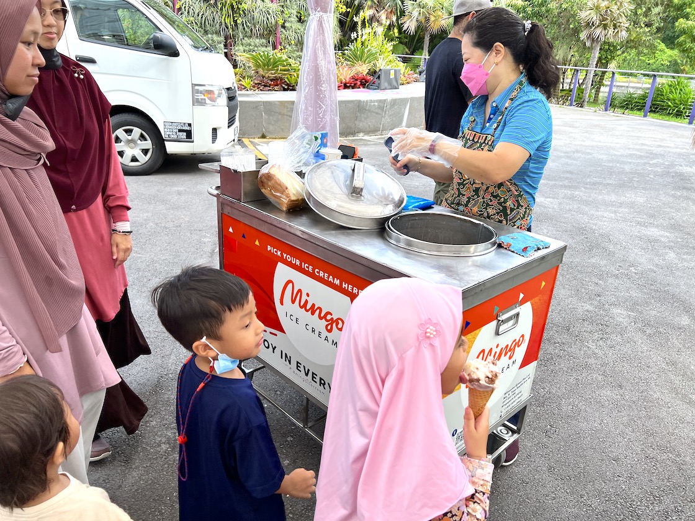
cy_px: 260
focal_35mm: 26
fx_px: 522
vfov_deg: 53.1
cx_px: 348
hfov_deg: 67.3
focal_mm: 5.7
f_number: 1.5
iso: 50
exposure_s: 1/502
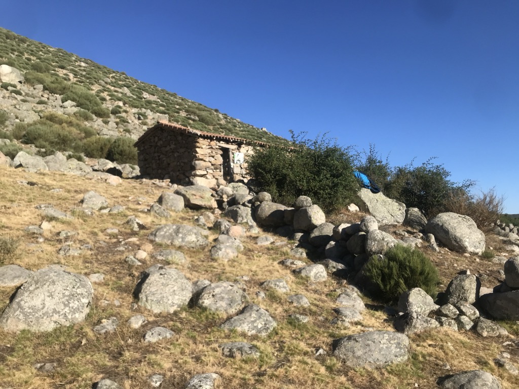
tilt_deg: +5.4
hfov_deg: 63.4
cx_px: 260
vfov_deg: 49.7
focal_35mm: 28
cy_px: 194
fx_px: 420
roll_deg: -0.4
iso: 20
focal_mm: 3.99
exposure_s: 1/2037
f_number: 1.8
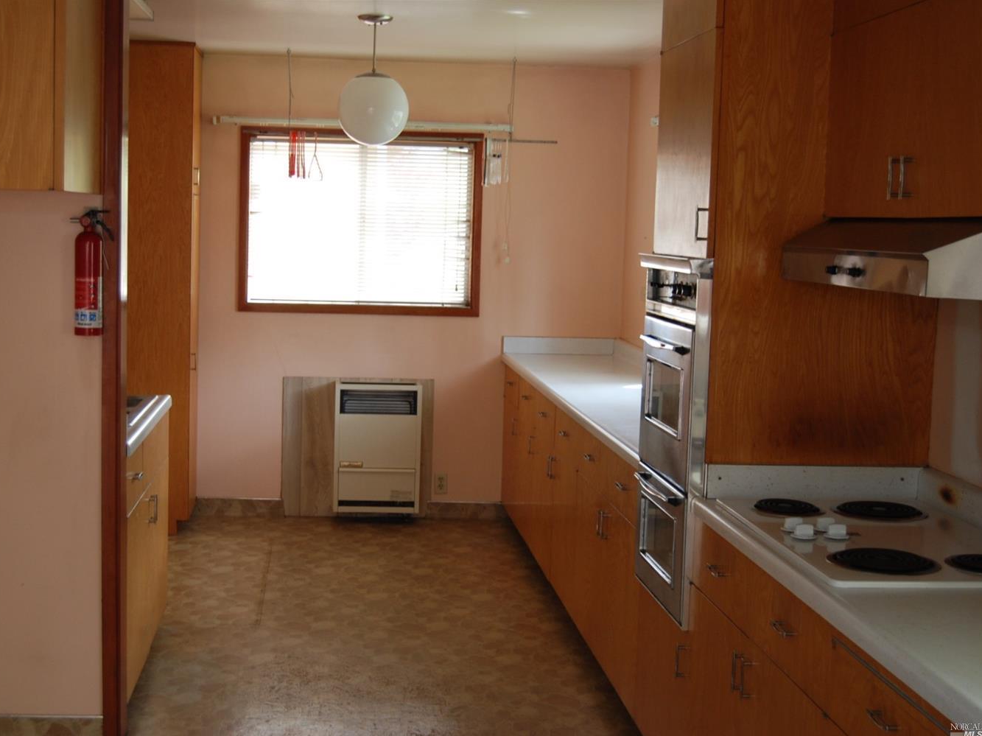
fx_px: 1475
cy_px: 369
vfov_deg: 28.0
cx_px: 435
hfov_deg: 36.8
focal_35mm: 52
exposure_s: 1/40
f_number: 4.5
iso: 400
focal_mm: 32
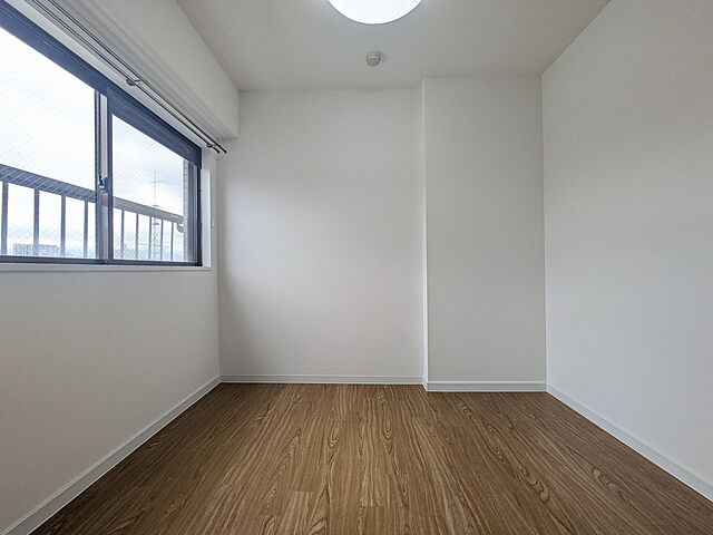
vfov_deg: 85.7
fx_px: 288
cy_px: 268
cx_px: 356
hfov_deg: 102.1
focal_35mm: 14
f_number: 2.2
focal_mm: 1.83
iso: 49
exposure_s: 1/162
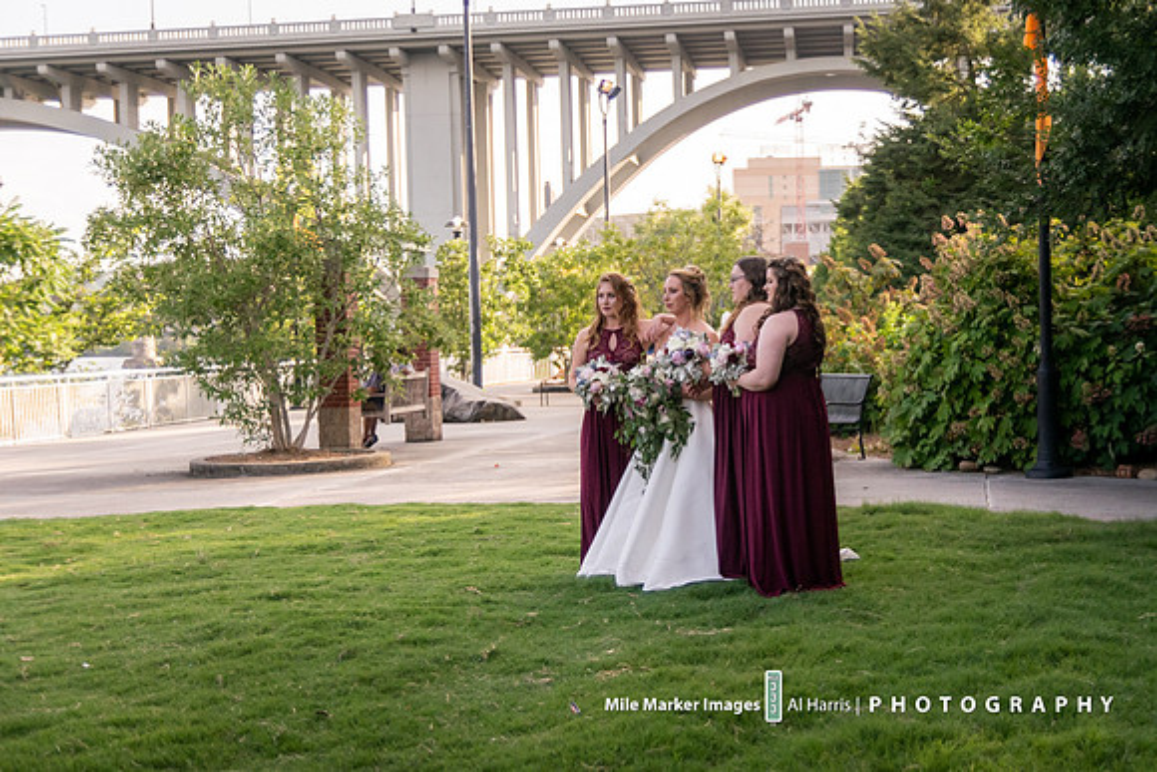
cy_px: 364
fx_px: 1720
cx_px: 688
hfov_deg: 37.1
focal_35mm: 54
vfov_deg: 25.3
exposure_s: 1/4000
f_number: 2.8
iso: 560
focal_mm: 30
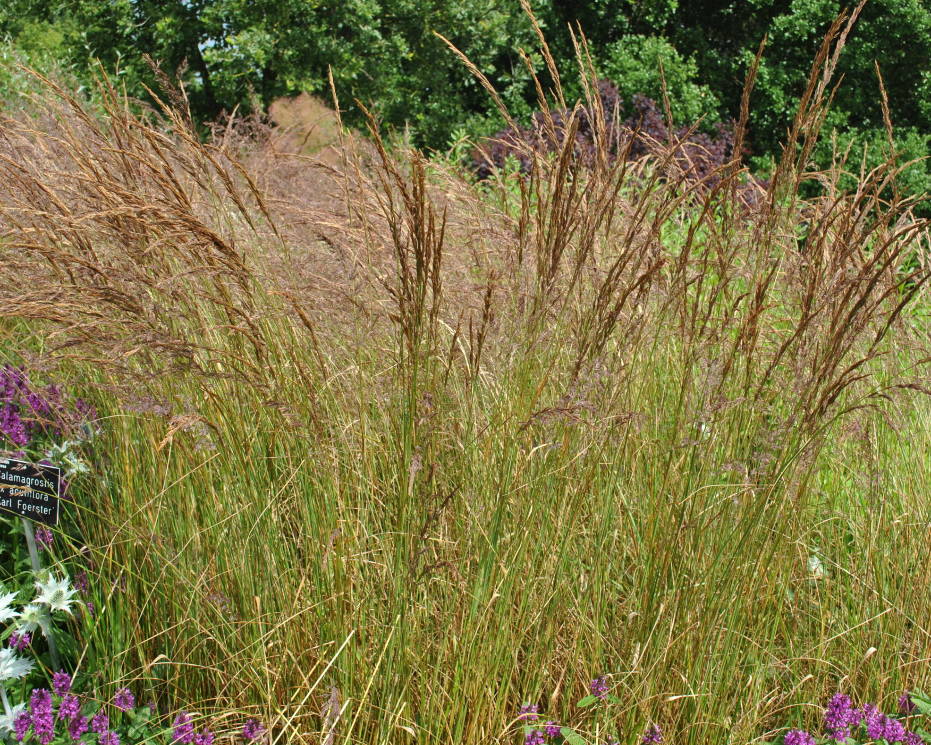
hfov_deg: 44.7
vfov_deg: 36.5
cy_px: 369
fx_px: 1130
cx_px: 508
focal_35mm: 41
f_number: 7.1
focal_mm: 24
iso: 100
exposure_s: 1/200
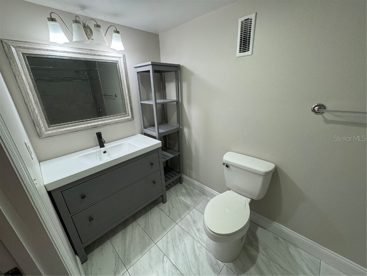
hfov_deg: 102.1
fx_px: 148
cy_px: 138
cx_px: 184
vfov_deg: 85.7
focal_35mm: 14
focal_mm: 2.22
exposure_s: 1/120
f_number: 2.2
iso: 160
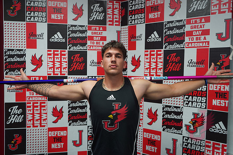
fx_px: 201
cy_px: 78
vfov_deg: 42.3
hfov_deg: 60.3
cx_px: 116
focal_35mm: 31
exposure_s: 1/160
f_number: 4
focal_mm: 31
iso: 1000
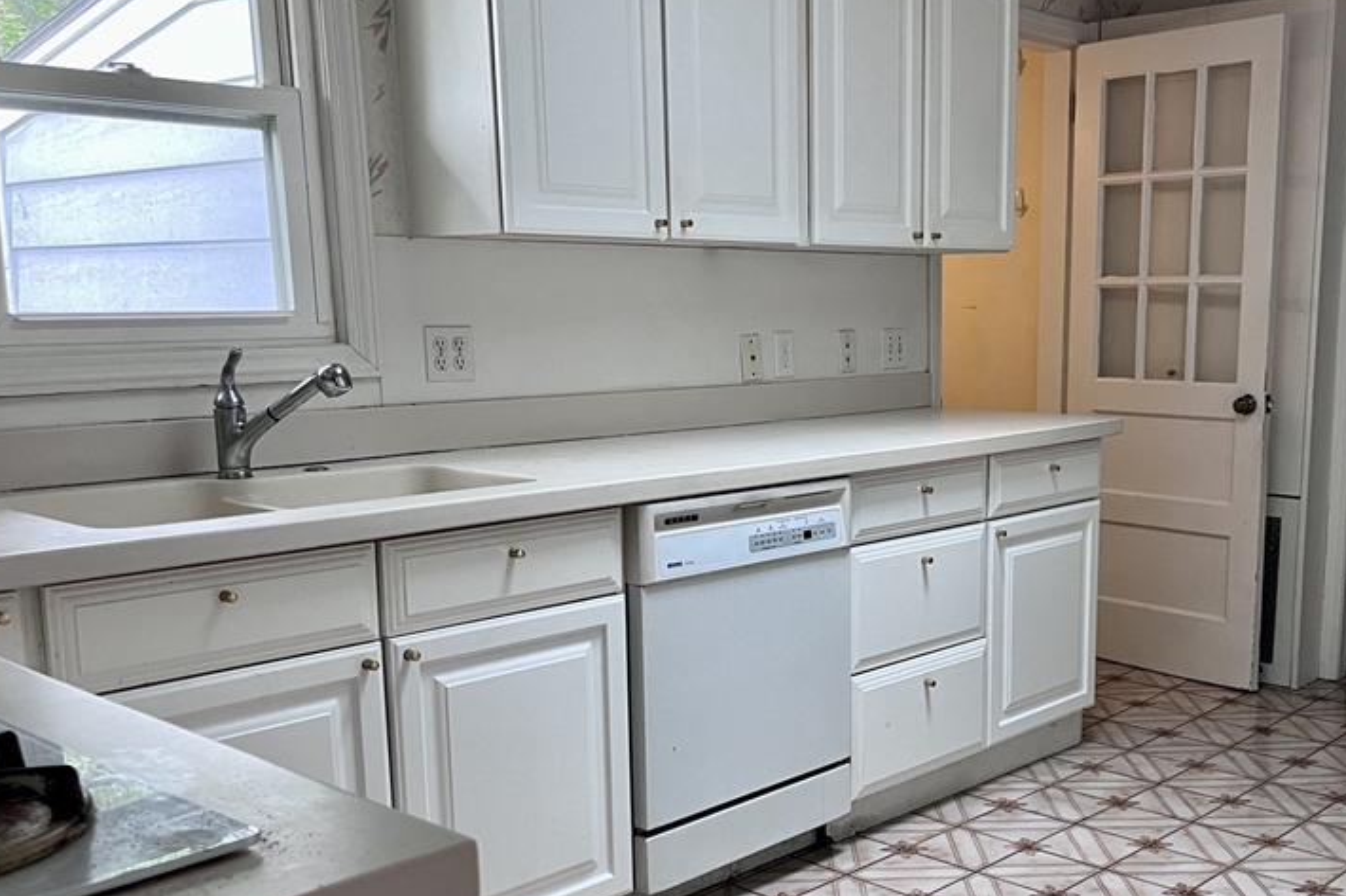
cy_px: 585
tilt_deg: -11.0
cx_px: 885
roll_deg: -0.4
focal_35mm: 39
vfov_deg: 33.9
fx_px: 1458
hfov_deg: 48.8
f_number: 1.6
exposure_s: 1/94
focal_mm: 5.1
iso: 125
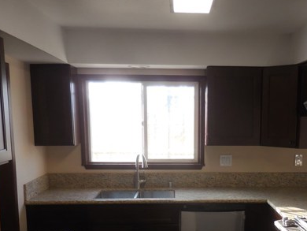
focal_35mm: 41
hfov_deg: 45.3
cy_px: 171
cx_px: 194
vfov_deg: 34.5
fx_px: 364
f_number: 3.3
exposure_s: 1/60
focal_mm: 4.5
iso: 125
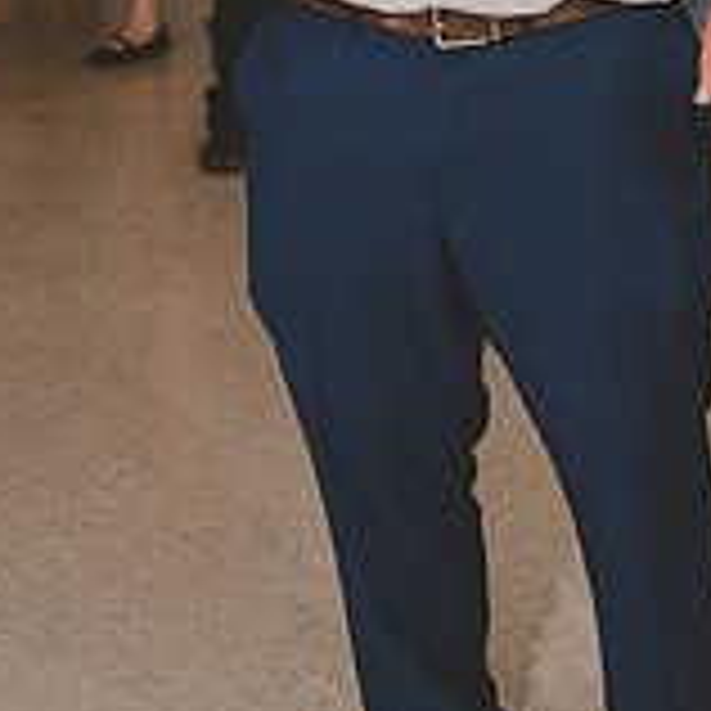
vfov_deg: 14.9
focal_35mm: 108
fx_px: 2510
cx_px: 732
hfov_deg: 15.8
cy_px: -364
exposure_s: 1/80
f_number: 2.8
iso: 3200
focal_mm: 27
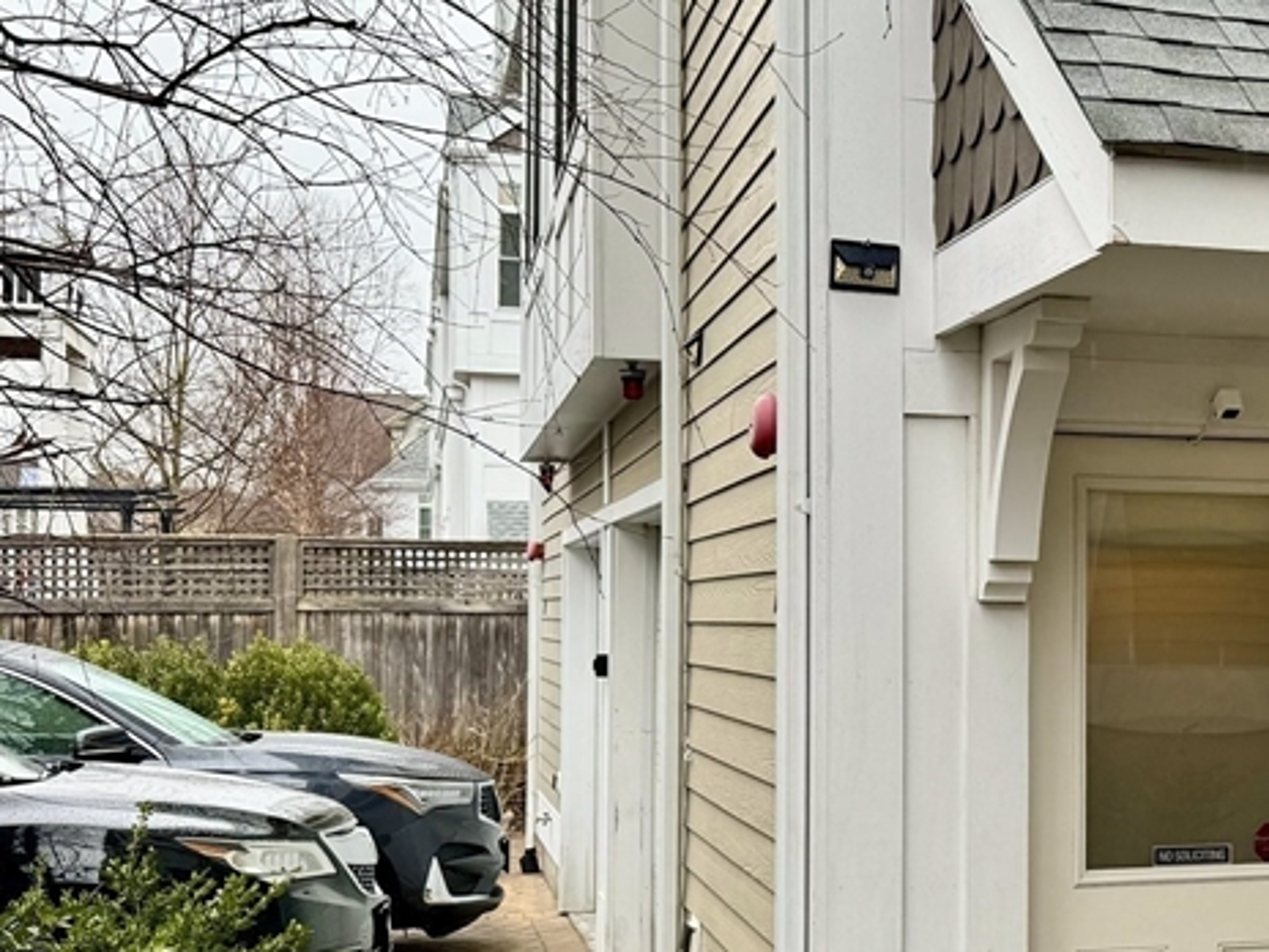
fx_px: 1943
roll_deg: -0.3
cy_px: 752
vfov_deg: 27.0
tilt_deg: -2.4
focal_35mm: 53
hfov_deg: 34.3
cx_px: 1121
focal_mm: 6.86
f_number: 1.78
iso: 64
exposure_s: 1/241
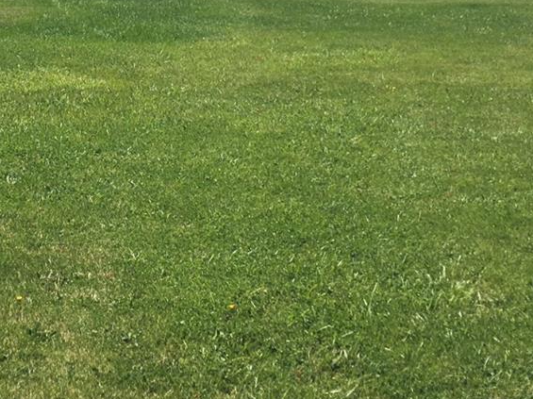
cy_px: -47
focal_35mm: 77
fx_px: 1185
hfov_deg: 25.3
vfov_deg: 18.4
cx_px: 224
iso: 25
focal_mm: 4.15
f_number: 2.2
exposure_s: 1/1832
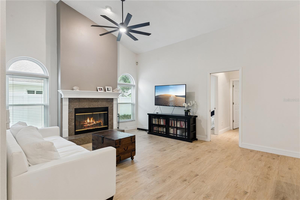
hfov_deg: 90.7
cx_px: 150
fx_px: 148
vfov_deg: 68.0
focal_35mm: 18
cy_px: 100
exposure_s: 1/15
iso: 800
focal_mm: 17.8
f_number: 10
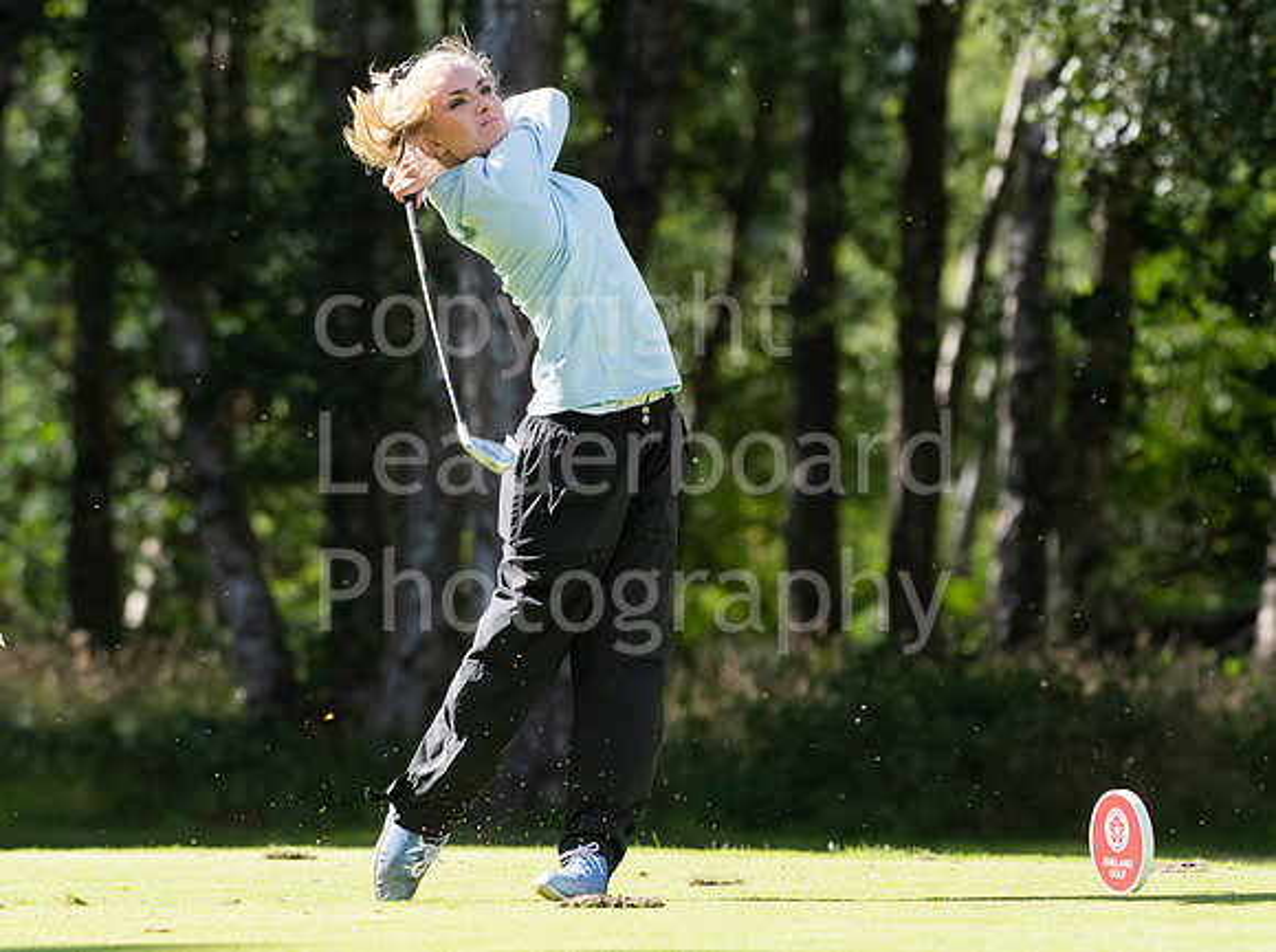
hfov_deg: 4.6
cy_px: 444
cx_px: 513
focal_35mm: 432
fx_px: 15896
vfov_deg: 3.4
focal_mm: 250
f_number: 5.6
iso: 1000
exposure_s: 1/1600
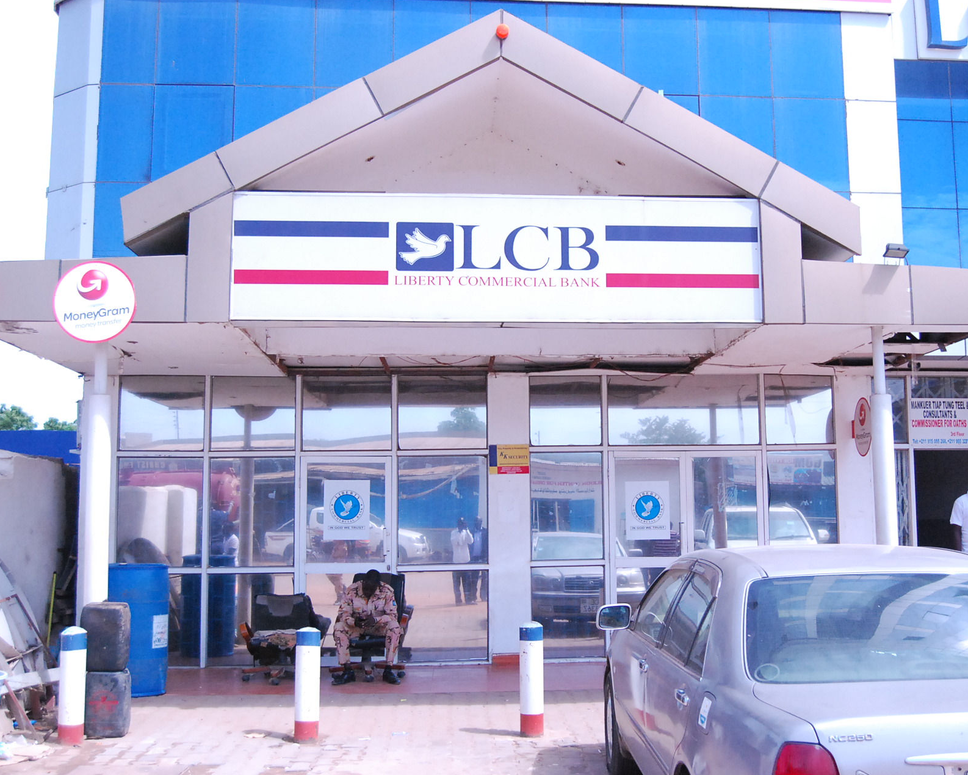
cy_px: 389
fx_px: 1134
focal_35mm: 40
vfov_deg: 37.7
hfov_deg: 46.1
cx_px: 564
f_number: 3.8
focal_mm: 23
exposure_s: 1/4000
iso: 1600
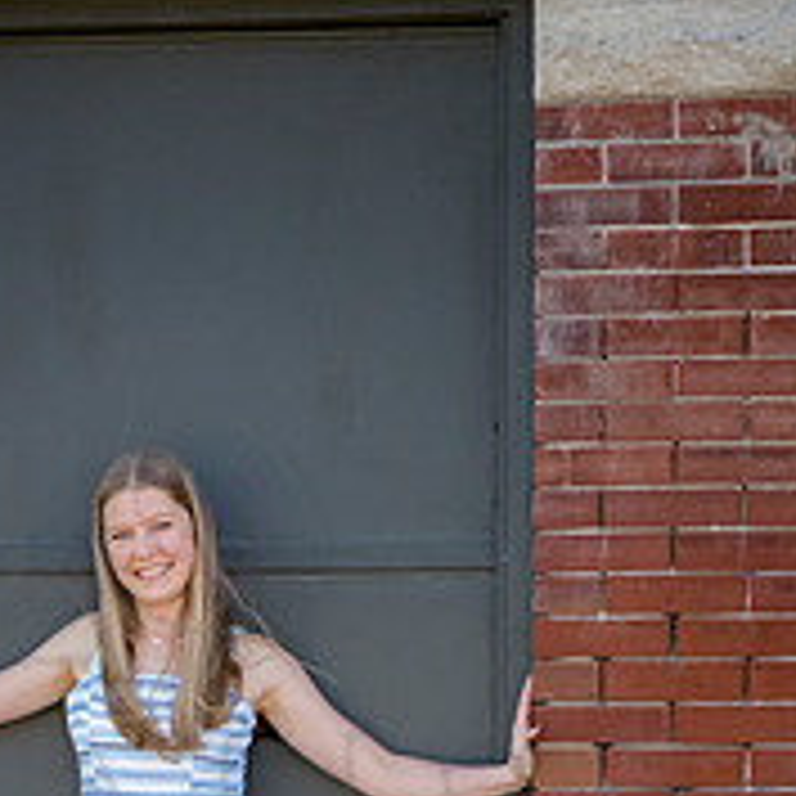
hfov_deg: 6.8
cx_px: 220
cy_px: 931
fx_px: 6738
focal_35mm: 259
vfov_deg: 6.7
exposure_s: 1/1000
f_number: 5
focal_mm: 120
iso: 800
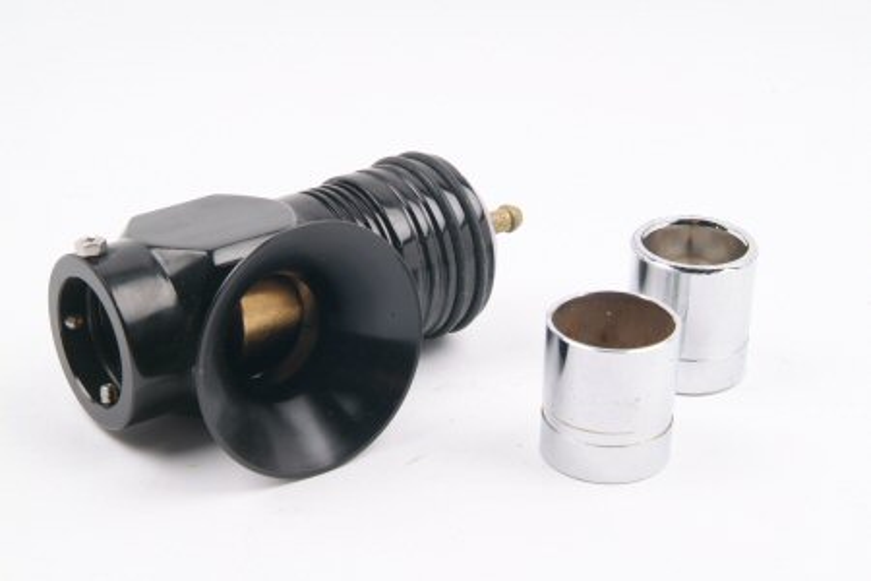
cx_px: 436
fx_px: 2250
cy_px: 290
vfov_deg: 14.7
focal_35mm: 93
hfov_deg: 21.9
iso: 200
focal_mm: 62
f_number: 16
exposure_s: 1/125
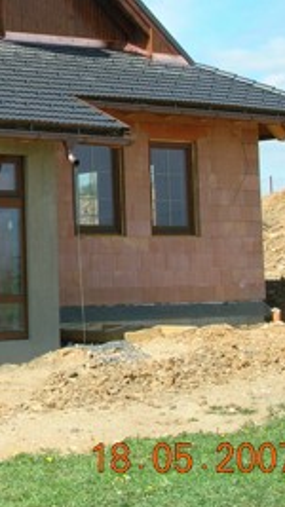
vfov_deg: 21.6
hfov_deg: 11.6
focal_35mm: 98
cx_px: -192
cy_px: 121
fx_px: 1318
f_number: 5.9
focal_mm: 6.6
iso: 50
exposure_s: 1/174
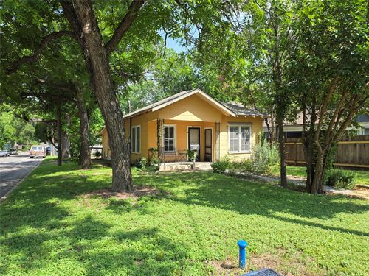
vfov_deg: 58.9
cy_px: 138
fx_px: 245
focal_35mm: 23
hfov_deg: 73.9
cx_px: 184
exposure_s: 1/1387
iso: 80
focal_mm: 6.25
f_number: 1.7
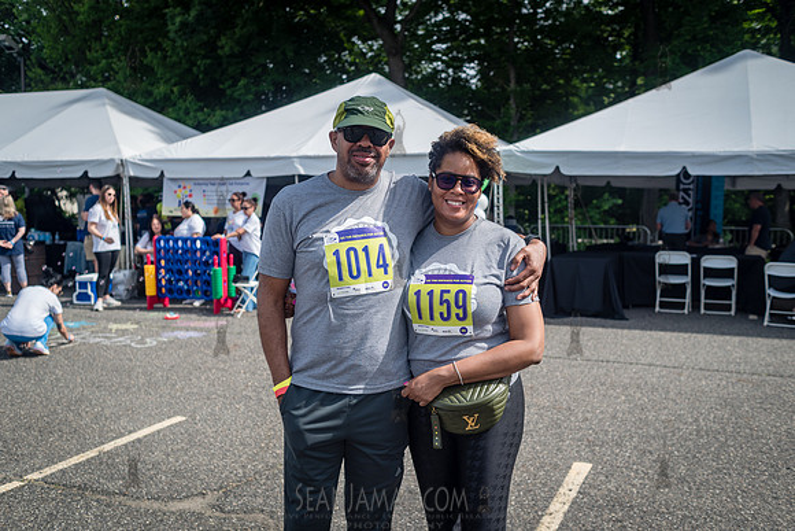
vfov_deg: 37.9
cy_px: 266
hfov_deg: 54.4
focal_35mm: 35
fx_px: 773
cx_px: 398
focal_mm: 35
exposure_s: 1/1600
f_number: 4
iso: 200
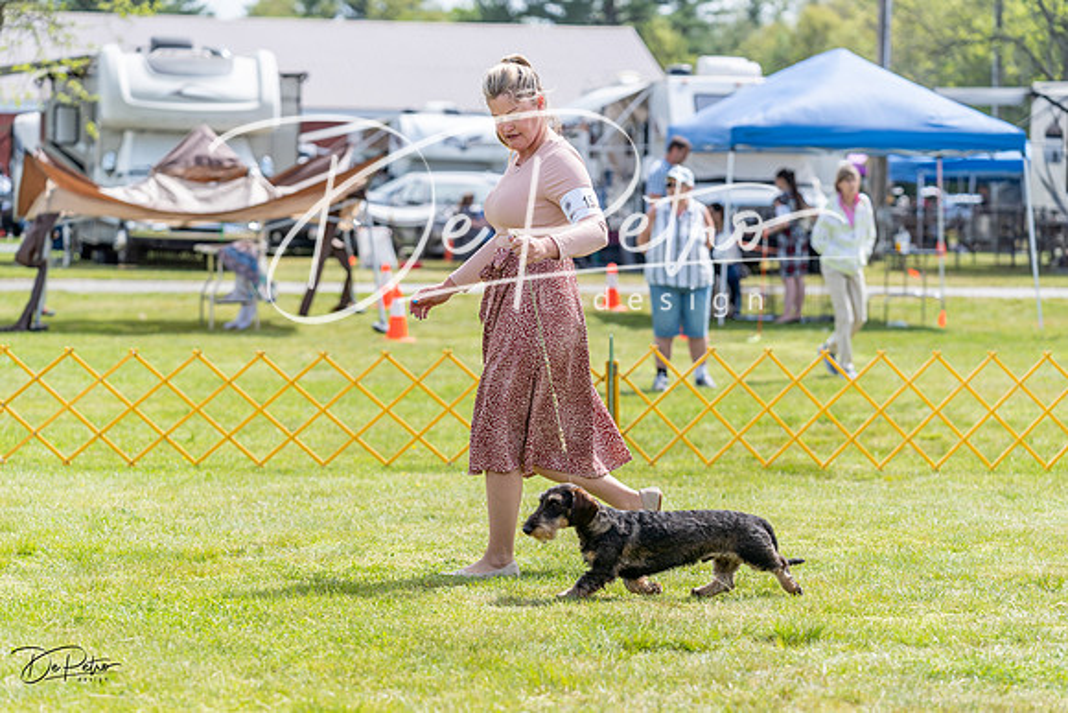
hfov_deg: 17.9
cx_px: 534
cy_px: 356
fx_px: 3395
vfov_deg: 12.0
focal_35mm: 114
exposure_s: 1/1000
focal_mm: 108
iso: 100
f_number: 3.5
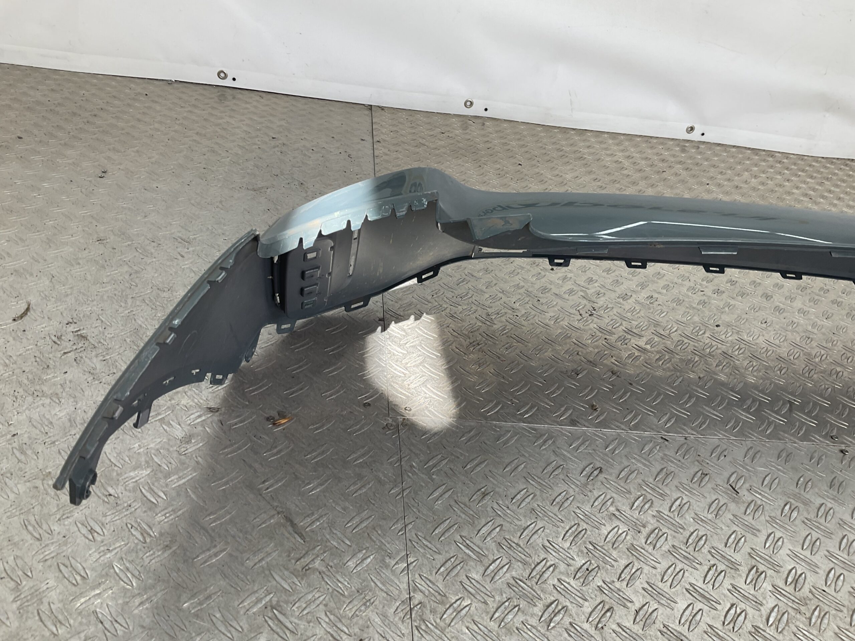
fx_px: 716
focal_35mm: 29
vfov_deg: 48.2
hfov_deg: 61.7
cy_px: 320
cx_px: 428
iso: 16
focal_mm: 3
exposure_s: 1/139
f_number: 1.8
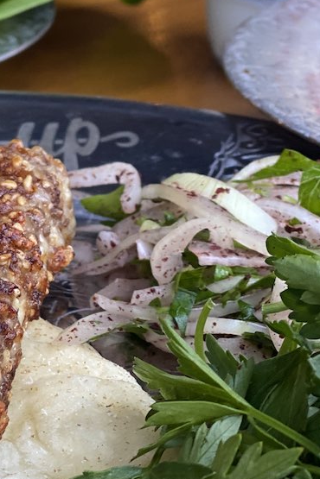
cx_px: -81
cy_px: 246
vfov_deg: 15.8
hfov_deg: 10.4
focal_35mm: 130
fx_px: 1733
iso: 100
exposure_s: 1/100
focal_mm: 6
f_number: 2
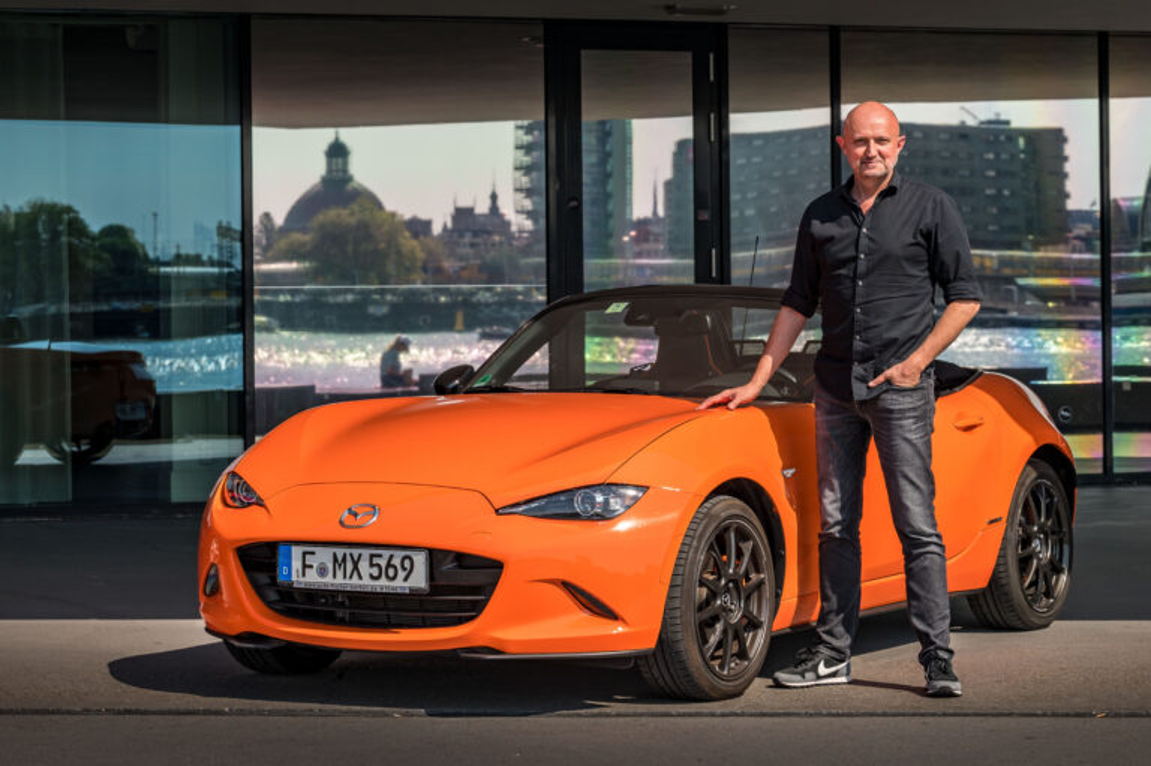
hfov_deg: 24.5
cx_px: 576
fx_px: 2652
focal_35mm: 83
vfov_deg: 16.4
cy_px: 383
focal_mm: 83
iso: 160
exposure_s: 1/400
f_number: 7.1
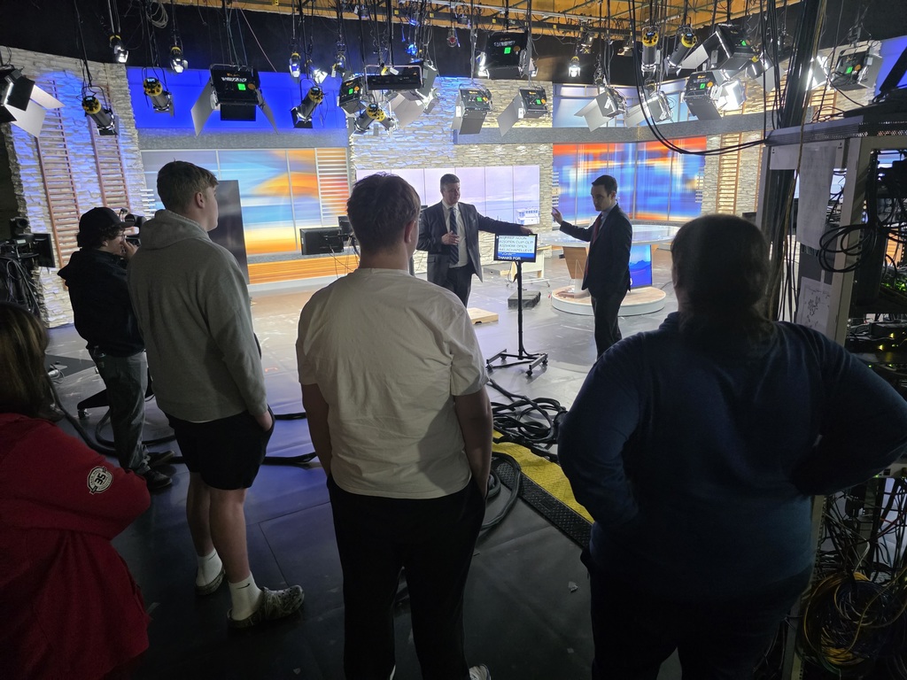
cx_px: 454
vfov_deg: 58.9
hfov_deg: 73.9
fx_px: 603
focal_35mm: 23
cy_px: 340
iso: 1000
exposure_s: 1/120
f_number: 1.7
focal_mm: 6.3
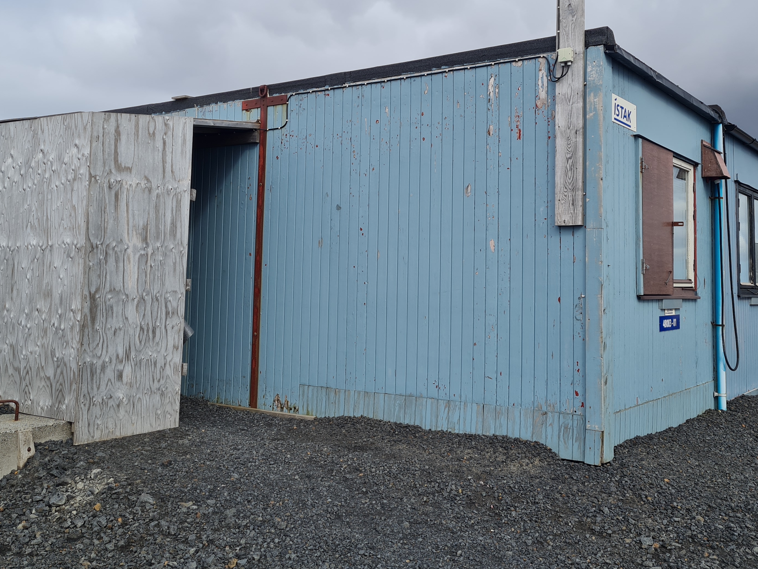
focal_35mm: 38
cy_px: 212
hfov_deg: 49.0
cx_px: 401
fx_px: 832
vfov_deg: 37.5
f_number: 1.8
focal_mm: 5.4
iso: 50
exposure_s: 1/2519
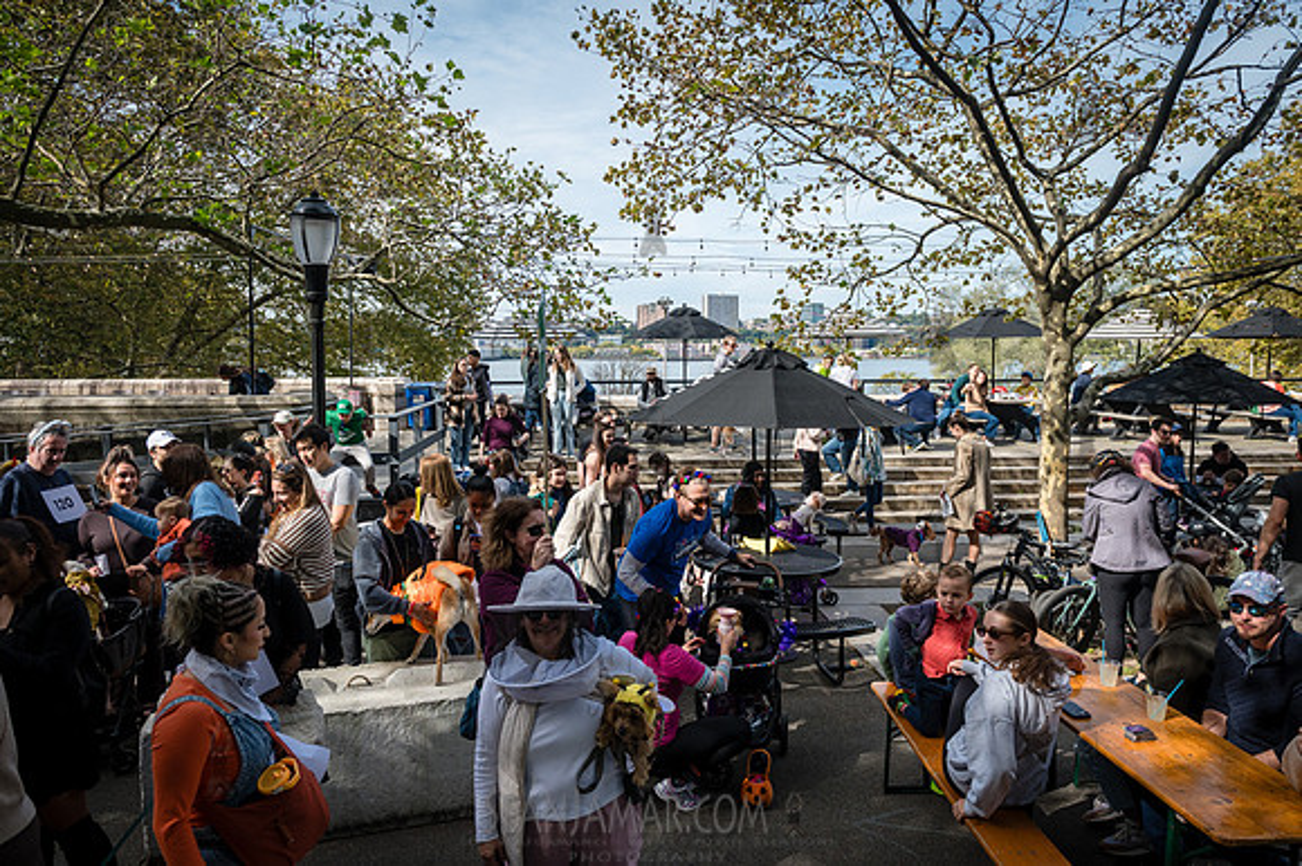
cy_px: 433
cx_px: 651
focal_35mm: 24
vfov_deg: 53.1
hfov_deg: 73.8
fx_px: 867
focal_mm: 24
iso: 1000
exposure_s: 1/4000
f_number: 5
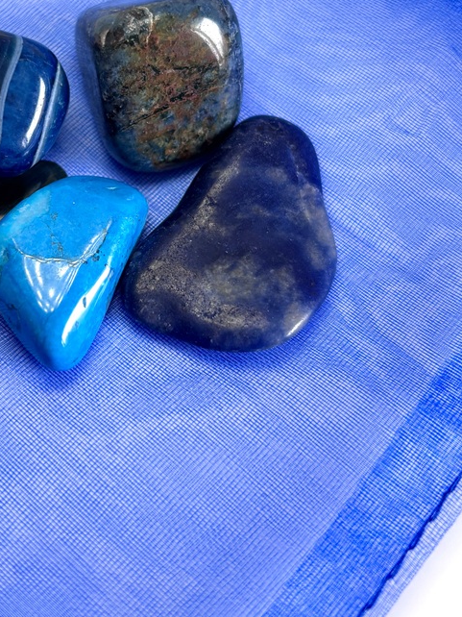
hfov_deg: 26.6
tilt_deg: -61.4
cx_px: 98
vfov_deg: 35.1
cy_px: 189
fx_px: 962
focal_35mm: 54
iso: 80
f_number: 1.6
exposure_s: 1/121
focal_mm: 5.96
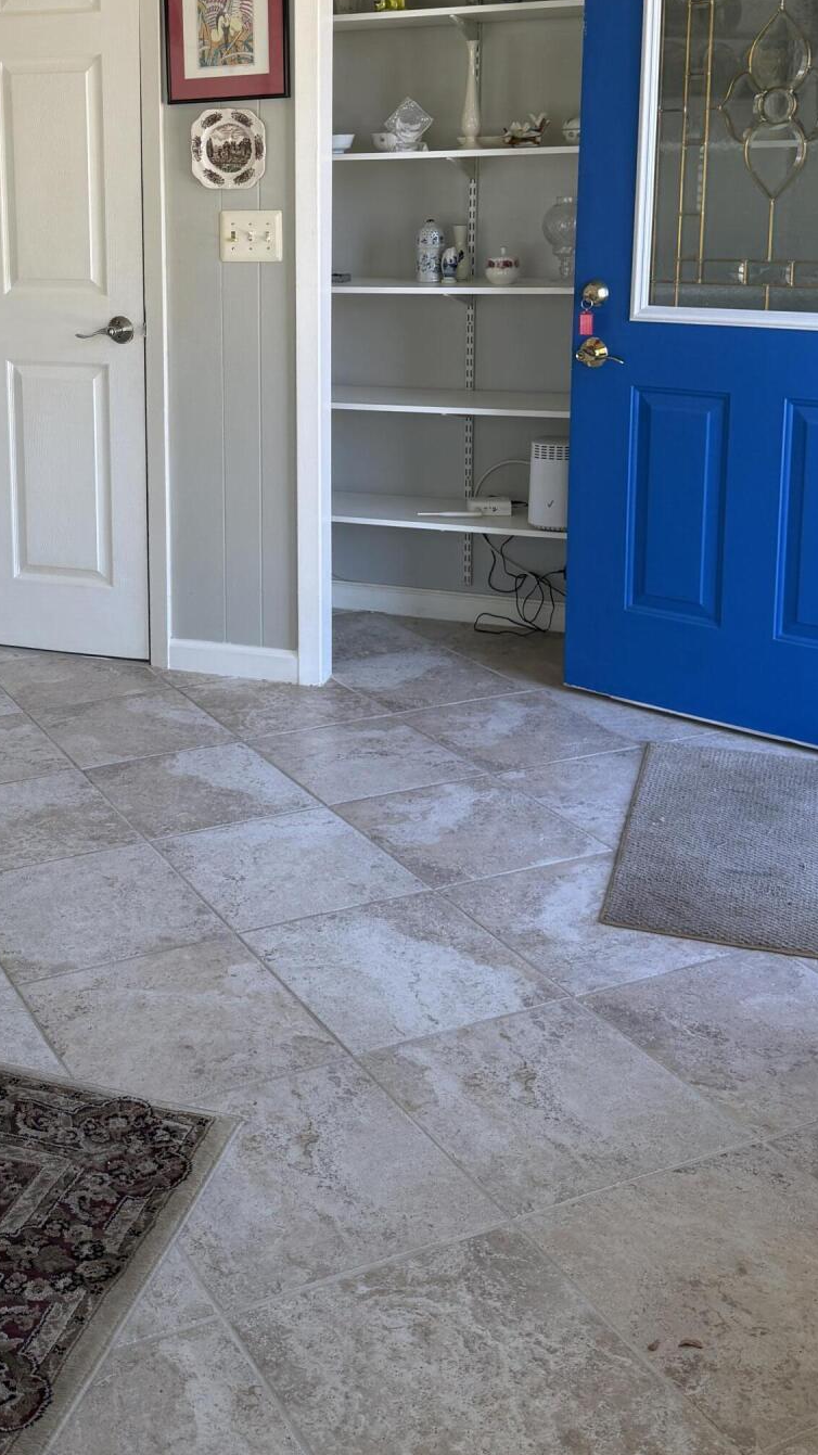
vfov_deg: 50.2
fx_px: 1504
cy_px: 431
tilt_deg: -8.8
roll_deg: +0.6
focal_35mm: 39
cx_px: 159
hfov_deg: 29.7
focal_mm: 6.76
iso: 100
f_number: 1.78
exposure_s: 1/186
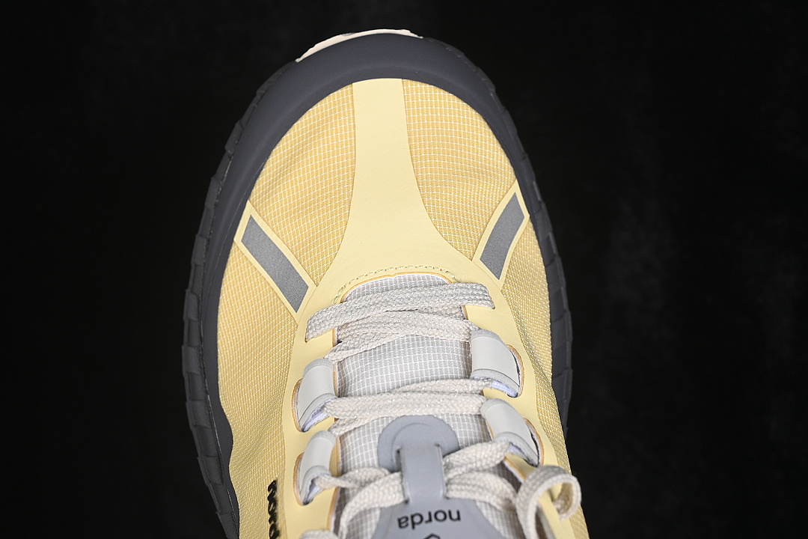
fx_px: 1683
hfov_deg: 27.0
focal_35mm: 75
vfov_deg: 18.2
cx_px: 404
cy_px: 270
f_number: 7.1
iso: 160
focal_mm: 50
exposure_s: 1/80
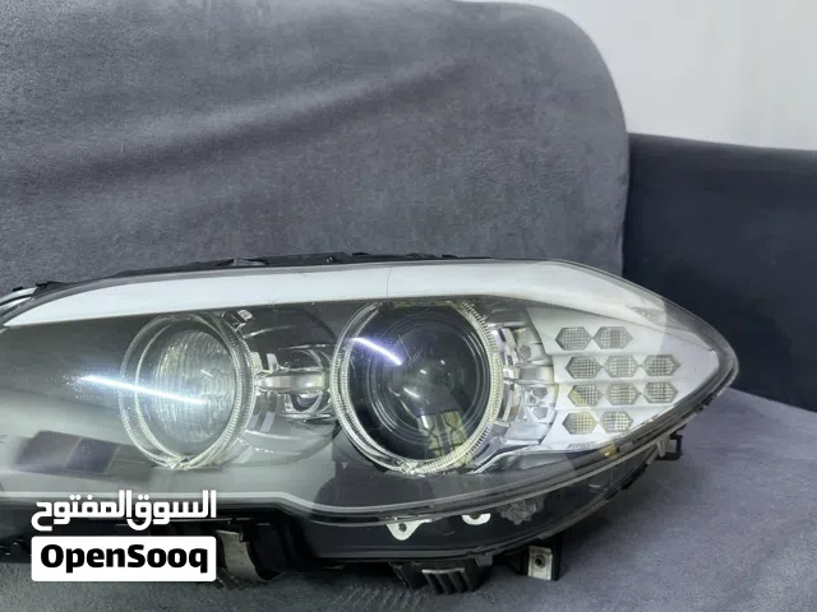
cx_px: 408
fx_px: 566
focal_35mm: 24
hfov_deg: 71.6
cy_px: 306
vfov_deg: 56.8
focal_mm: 6.86
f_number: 1.78
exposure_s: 1/50
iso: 320
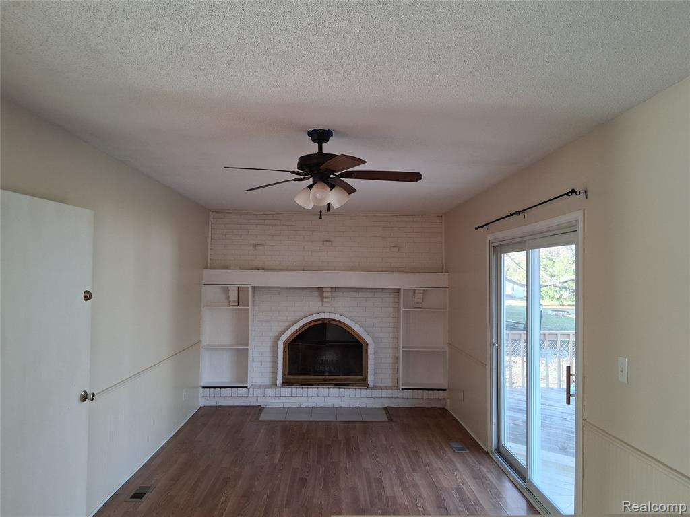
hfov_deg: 67.3
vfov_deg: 53.1
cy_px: 258
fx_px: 518
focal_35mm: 26
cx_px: 345
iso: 200
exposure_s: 1/120
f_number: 1.8
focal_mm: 3.98
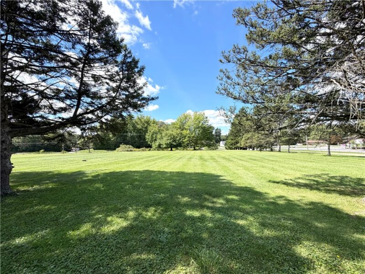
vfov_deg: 85.7
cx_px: 182
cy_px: 137
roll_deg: +0.6
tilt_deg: +0.7
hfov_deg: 102.1
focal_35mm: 14
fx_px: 148
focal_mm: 2.22
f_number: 2.2
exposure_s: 1/770
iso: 40
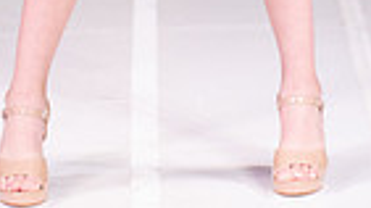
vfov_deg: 3.4
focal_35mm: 351
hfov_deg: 6.2
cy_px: -350
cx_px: 204
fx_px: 3450
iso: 2000
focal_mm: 105
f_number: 5.6
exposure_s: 1/400
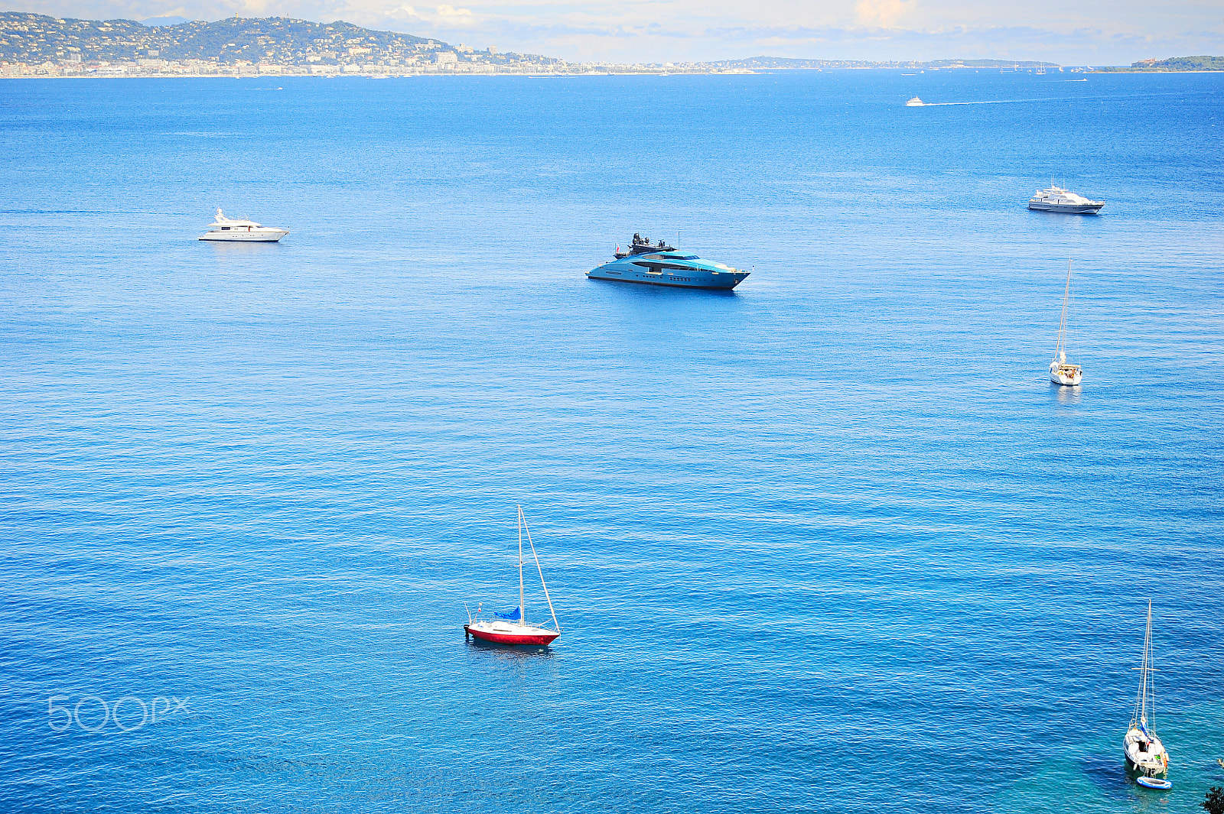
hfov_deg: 30.5
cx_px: 612
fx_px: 2243
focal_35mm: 66
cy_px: 407
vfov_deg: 20.6
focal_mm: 66
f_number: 8
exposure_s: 1/500
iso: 200
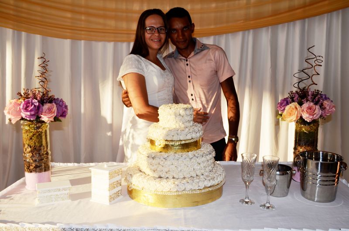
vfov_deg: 39.8
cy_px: 116
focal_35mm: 33
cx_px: 174
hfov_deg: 57.3
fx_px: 319
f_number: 5.6
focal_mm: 22
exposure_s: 1/200
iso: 100
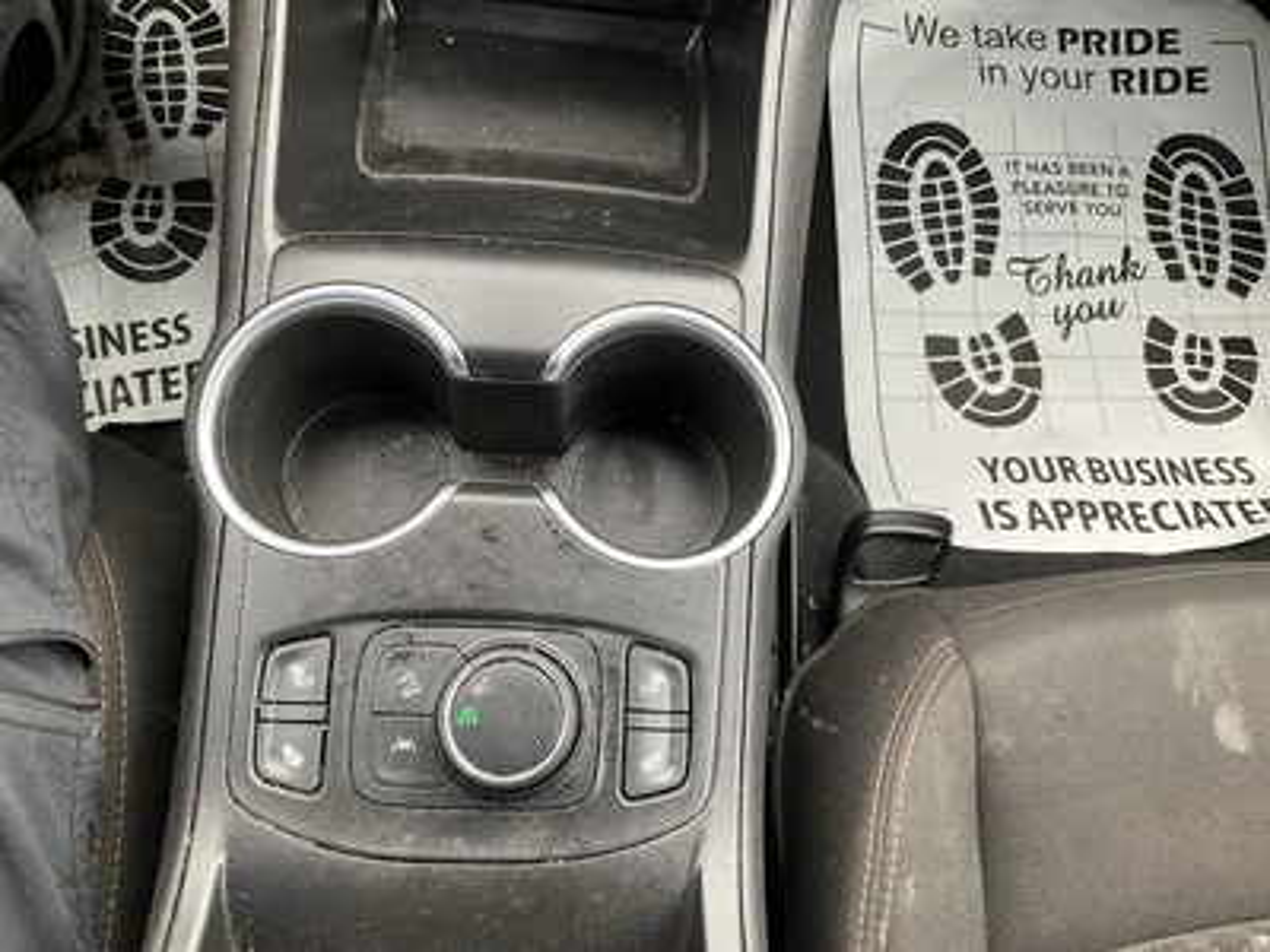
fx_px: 1064
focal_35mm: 29
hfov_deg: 61.7
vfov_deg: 48.2
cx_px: 635
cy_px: 476
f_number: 1.8
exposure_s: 1/122
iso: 64
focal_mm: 3
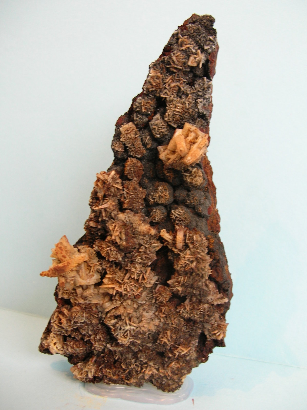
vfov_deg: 51.4
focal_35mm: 36
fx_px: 426
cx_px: 154
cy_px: 205
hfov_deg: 39.6
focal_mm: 6
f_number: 2.7
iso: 50
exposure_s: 1/4.4
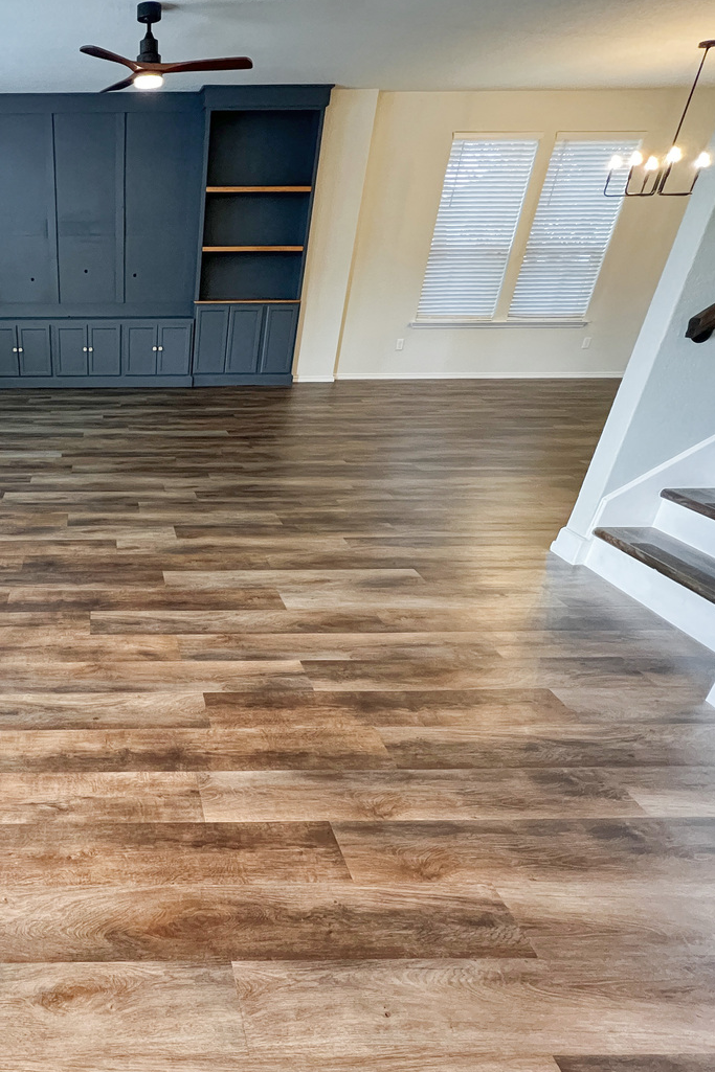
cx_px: 100
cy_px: 544
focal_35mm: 19
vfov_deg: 86.9
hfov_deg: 57.4
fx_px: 566
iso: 640
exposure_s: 1/60
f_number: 1.8
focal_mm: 1.57
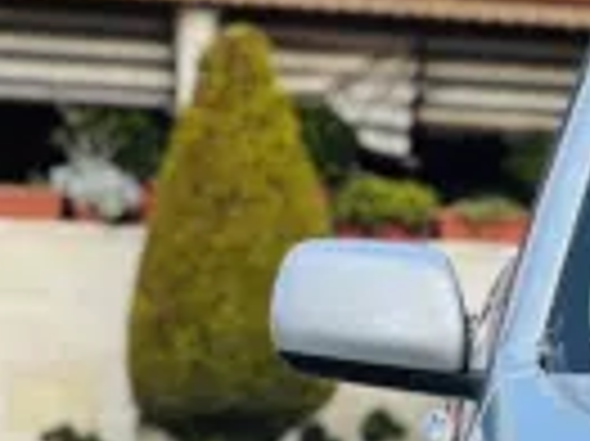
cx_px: 1094
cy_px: 936
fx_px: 6403
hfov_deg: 5.2
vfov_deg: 3.9
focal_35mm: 376
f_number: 2.8
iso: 25
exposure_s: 1/161
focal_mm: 9
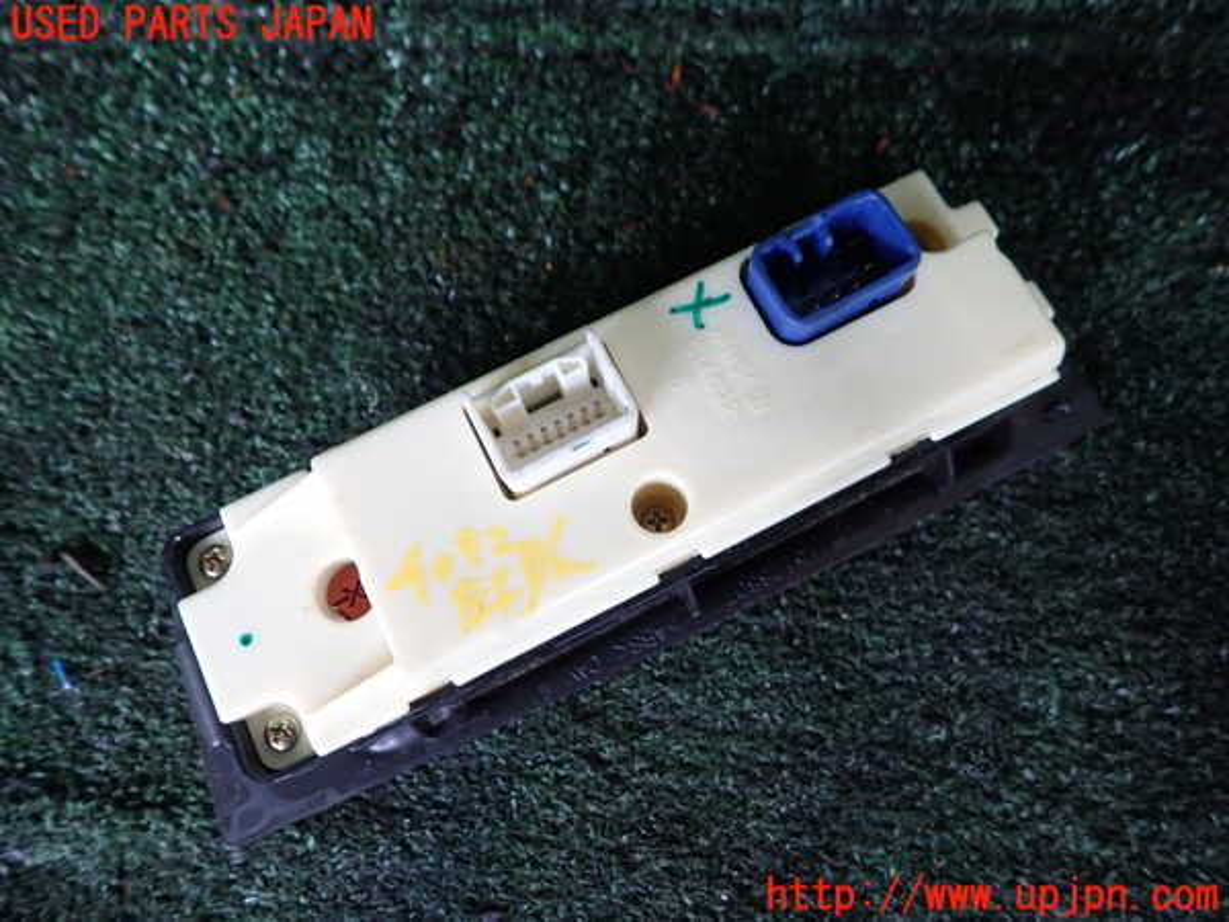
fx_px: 888
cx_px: 614
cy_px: 461
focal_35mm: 25
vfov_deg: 54.9
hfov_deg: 69.4
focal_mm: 4.5
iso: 200
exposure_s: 1/60
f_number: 2
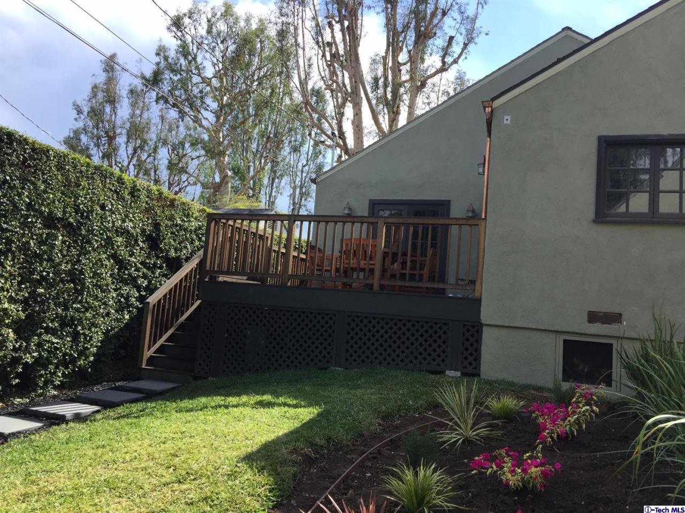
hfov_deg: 61.7
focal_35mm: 29
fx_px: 574
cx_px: 342
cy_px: 256
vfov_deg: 48.2
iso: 32
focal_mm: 4.15
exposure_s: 1/1130
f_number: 2.2
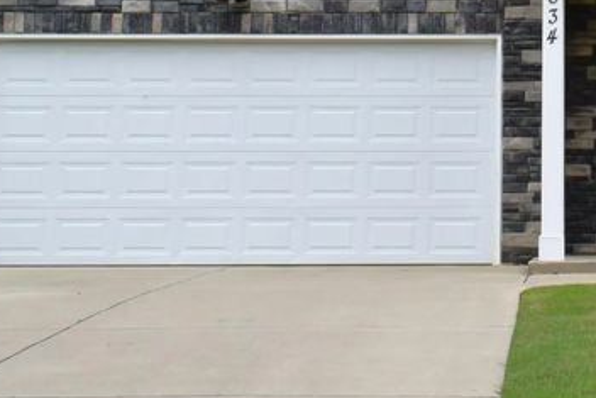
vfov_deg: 13.9
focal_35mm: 96
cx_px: 652
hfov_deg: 20.3
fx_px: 1590
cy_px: -62
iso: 400
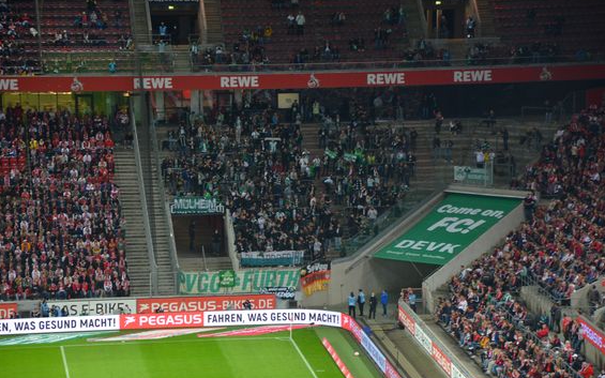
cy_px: 196
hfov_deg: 13.0
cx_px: 303
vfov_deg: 8.1
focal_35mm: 162
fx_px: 2663
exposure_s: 1/125
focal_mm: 105
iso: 1600
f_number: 5.6
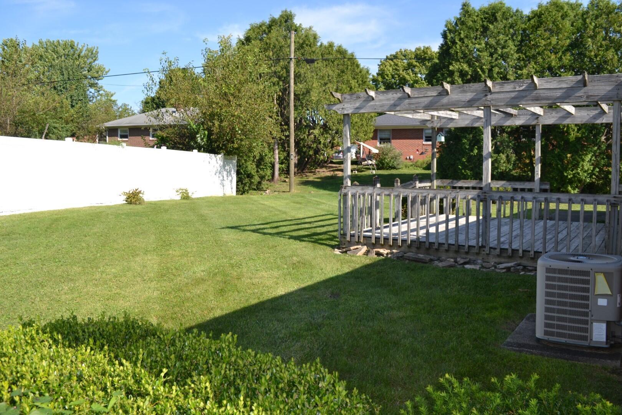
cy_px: 208
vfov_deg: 43.6
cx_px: 311
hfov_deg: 61.9
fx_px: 518
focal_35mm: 30
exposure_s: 1/200
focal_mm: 20
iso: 100
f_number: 8
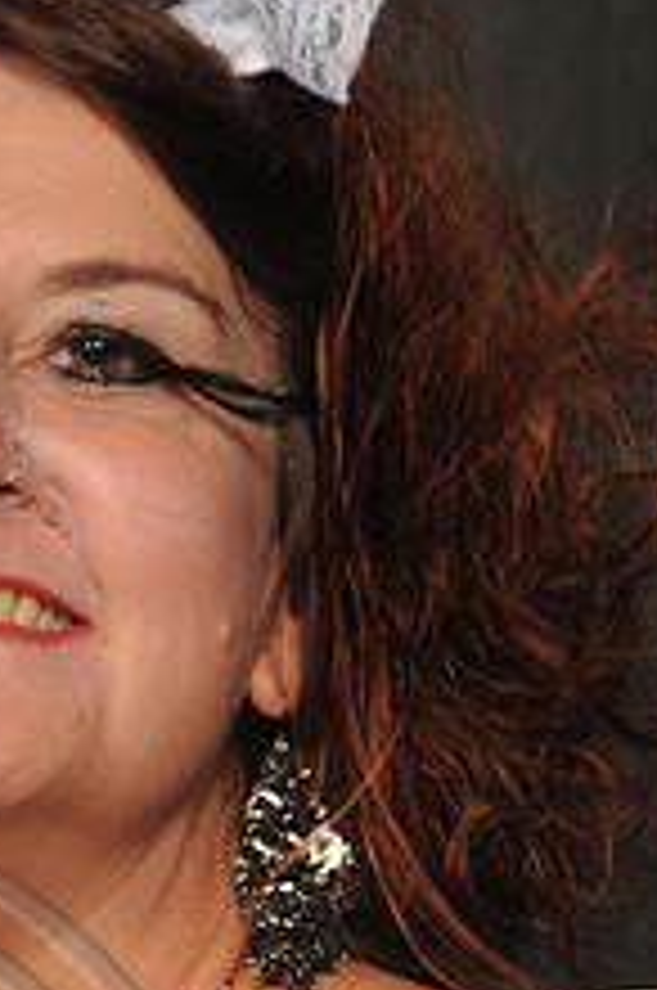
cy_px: 598
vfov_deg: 5.0
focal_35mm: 415
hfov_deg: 3.3
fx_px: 11404
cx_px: -70
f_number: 6.3
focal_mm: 105
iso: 200
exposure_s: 1/60
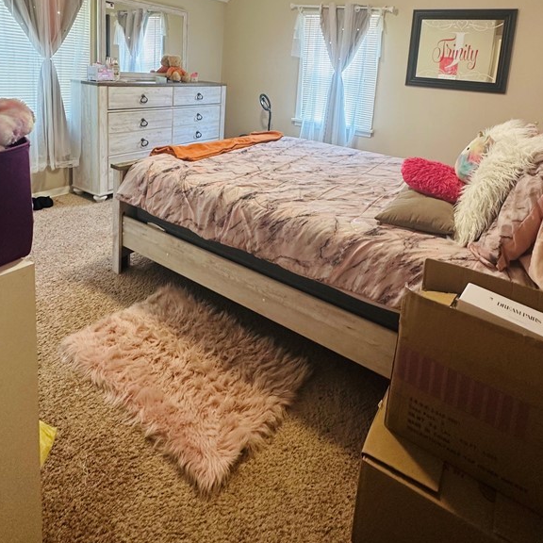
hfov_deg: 69.5
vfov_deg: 64.7
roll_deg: -4.6
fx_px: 390
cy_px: 125
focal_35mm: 22
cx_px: 299
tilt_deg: -9.4
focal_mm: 2.22
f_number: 2.2
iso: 200
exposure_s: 1/60
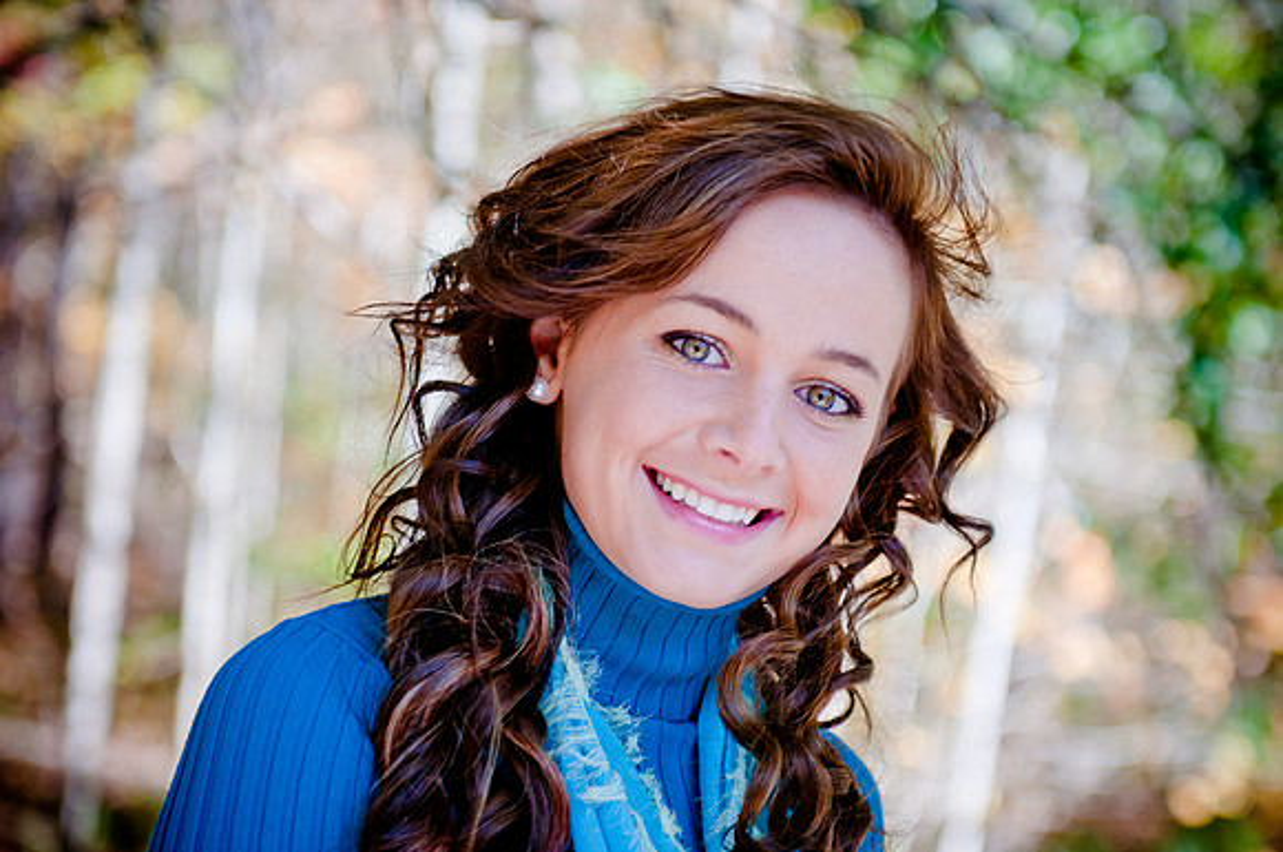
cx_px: 642
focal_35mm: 105
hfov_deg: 19.5
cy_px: 426
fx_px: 3737
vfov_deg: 13.0
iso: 200
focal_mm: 70
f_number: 3.2
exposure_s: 1/320
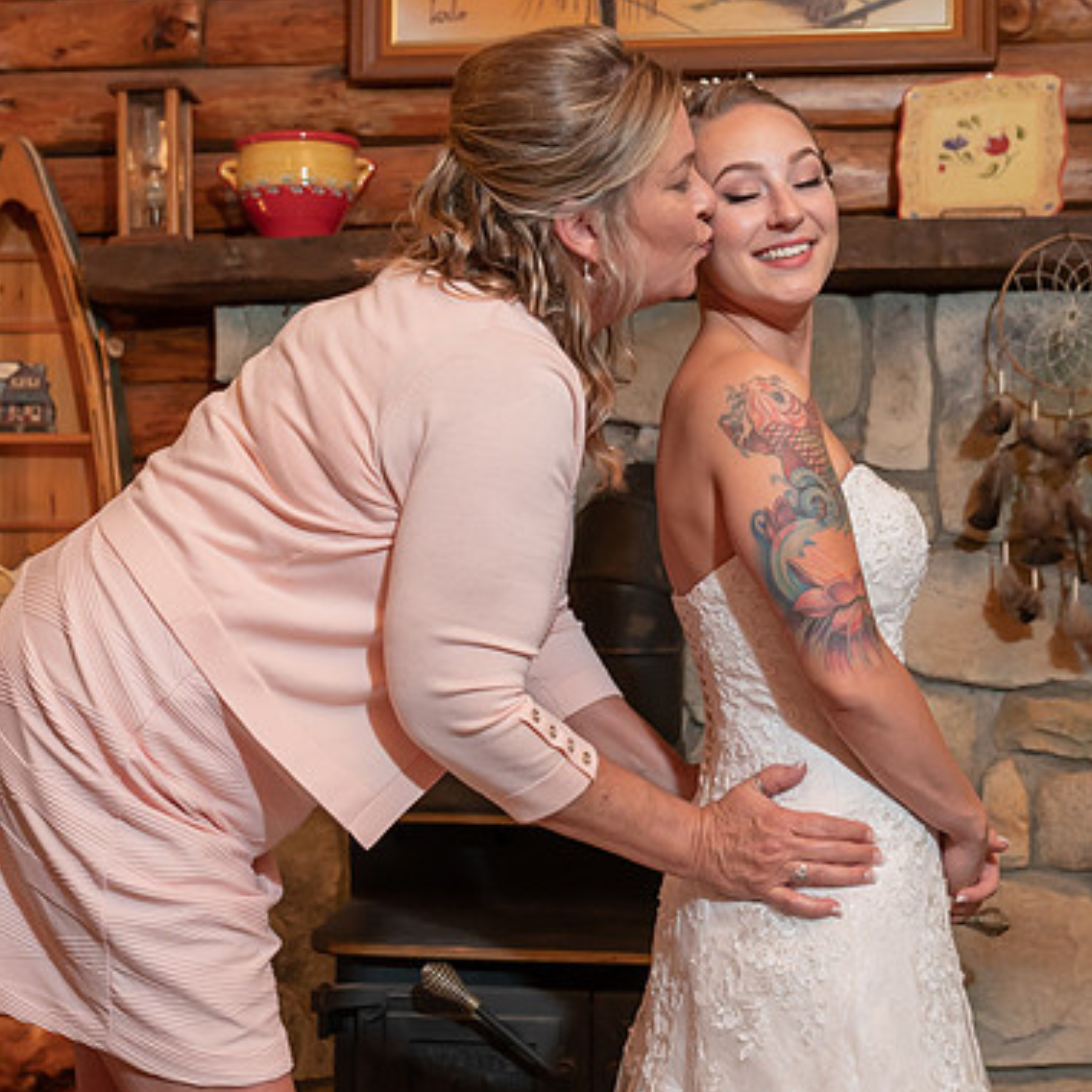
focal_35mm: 54
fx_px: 1927
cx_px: 476
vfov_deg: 31.6
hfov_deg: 31.6
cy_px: 501
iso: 2000
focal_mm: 37
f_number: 4.5
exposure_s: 1/200
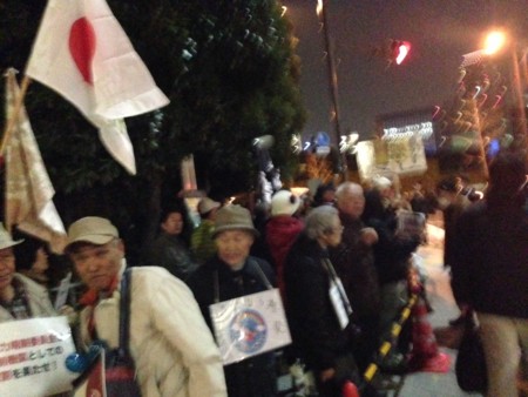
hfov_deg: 29.4
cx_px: 264
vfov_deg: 22.3
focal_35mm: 66
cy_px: 198
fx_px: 1007
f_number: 2.4
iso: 2000
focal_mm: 4.12
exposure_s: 1/15
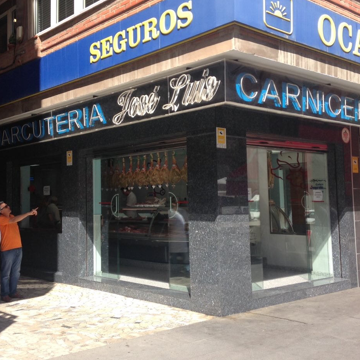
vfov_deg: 38.3
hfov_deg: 38.3
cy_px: 170
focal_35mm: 44
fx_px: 518
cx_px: 156
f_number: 2.4
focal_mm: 4.12
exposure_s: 1/661
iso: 50
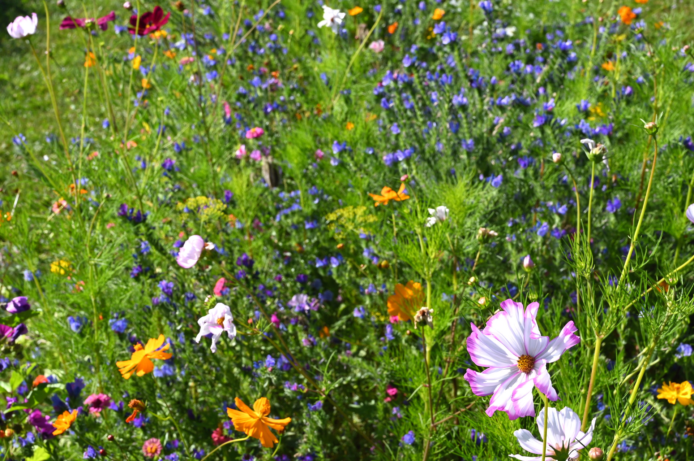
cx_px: 347
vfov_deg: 31.1
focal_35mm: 43
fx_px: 828
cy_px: 230
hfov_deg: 45.5
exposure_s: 1/160
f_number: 13
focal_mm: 43
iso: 200
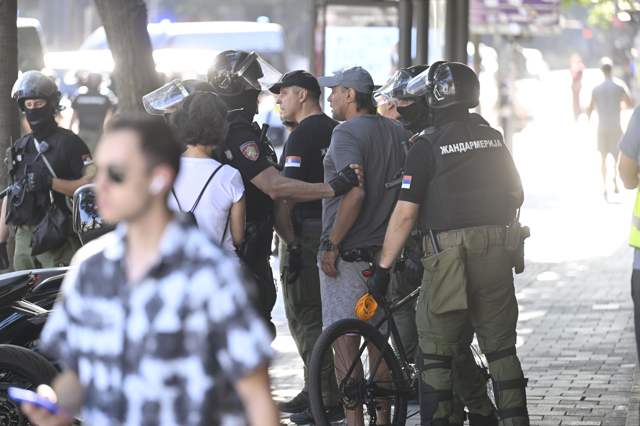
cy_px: 213
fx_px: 3555
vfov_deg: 6.9
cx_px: 320
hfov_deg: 10.3
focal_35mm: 200
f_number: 3.5
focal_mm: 200
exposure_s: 1/400
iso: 500
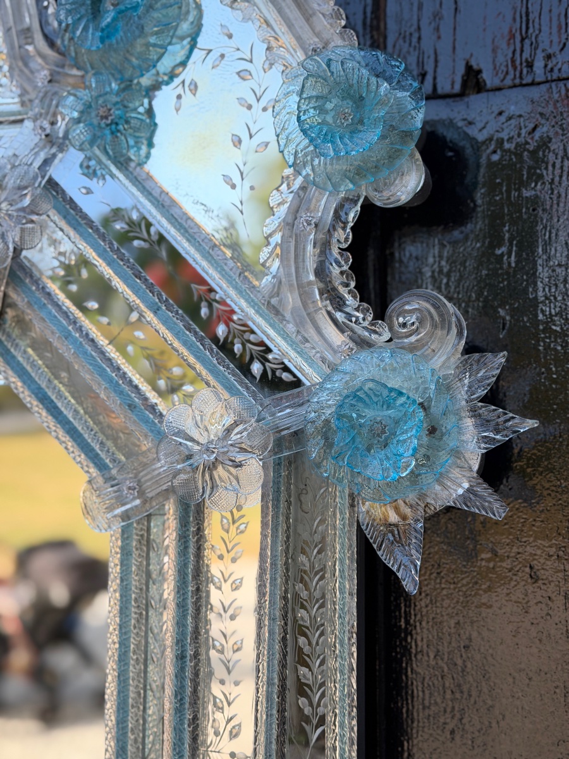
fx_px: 1052
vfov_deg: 39.7
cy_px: 380
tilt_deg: +5.2
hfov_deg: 30.3
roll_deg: -1.5
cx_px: 284
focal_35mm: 48
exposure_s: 1/895
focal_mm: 6.76
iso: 100
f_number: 1.78
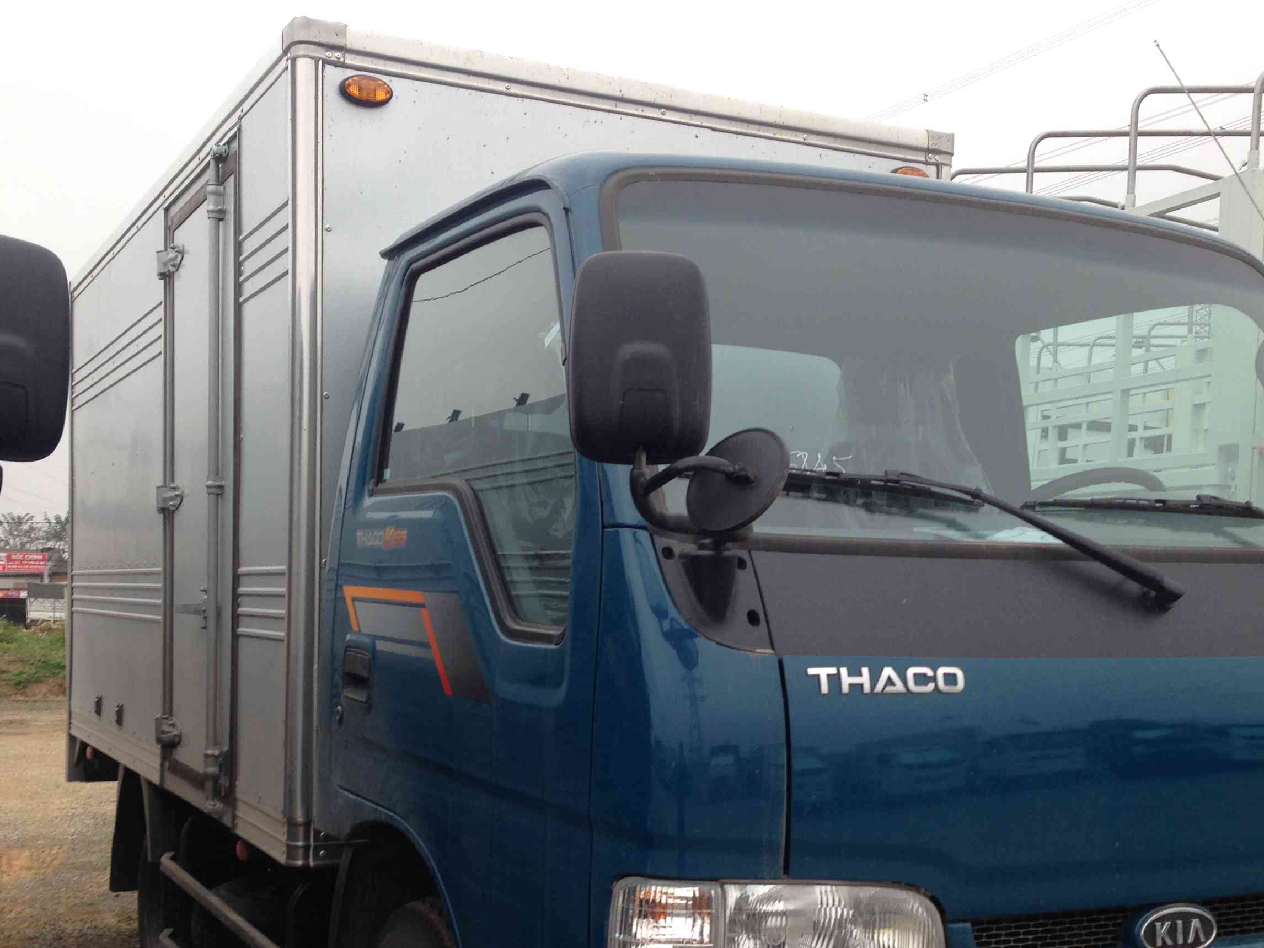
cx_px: 671
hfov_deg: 40.4
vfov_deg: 30.5
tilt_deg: -2.0
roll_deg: -0.8
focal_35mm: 47
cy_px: 669
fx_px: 1716
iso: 50
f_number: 2.4
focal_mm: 4.12
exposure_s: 1/155
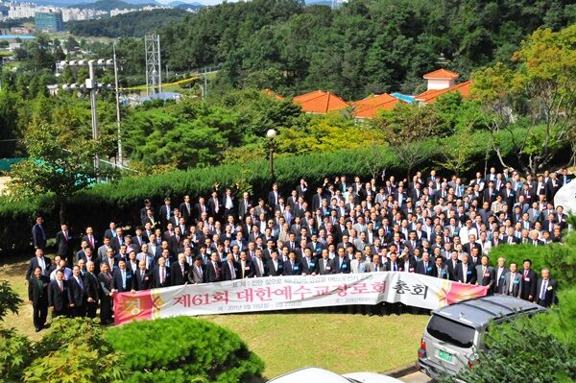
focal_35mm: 52
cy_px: 192
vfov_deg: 25.7
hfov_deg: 37.9
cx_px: 288
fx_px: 839
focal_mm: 35
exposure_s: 1/2500
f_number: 11
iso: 2500
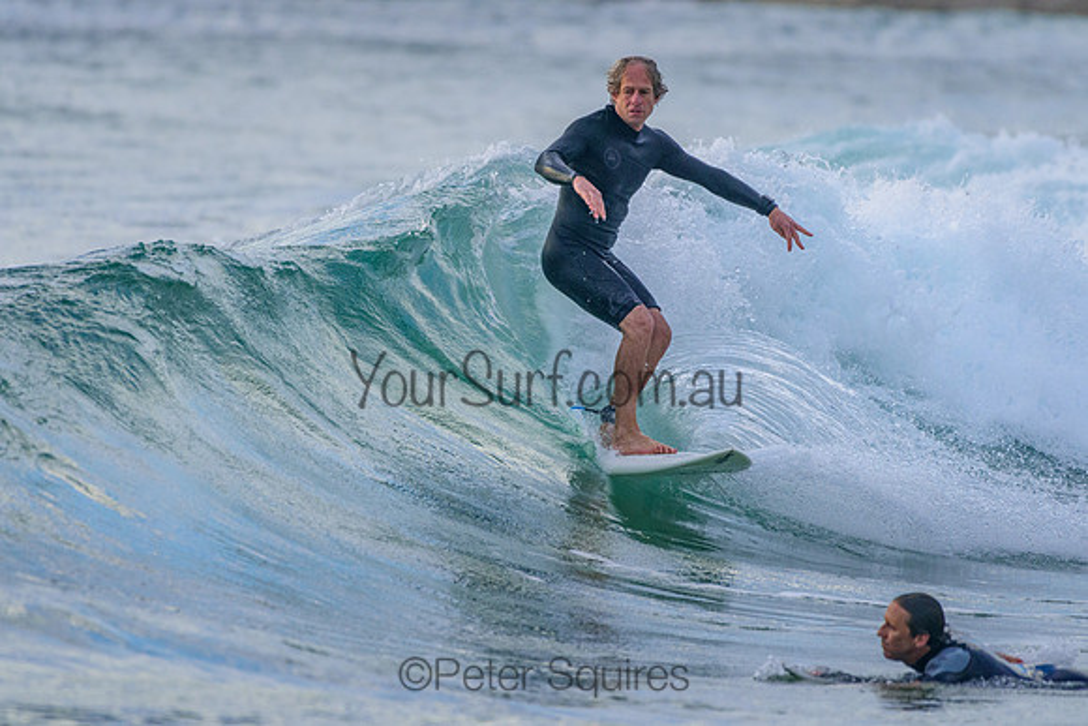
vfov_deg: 2.2
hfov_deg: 3.4
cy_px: 338
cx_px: 538
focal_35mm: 613
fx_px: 18534
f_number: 5.6
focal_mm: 500
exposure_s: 1/2000
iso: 640
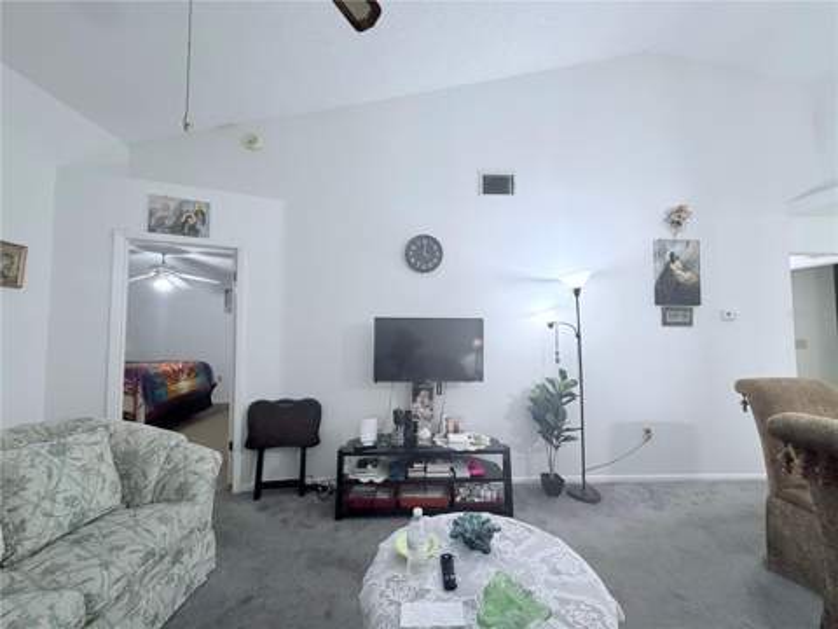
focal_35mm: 14
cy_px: 314
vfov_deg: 85.7
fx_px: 339
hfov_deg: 102.1
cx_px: 419
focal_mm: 2.22
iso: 320
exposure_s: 1/60
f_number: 2.2
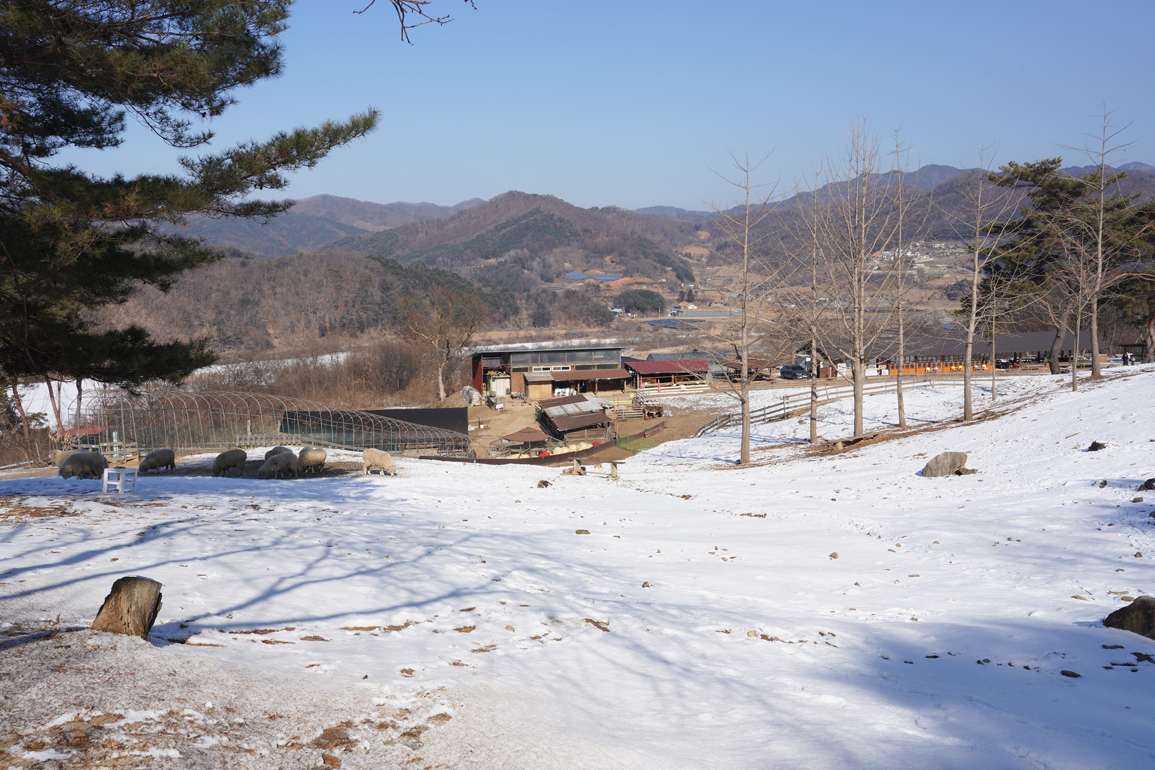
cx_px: 578
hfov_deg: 60.3
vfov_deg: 42.3
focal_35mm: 31
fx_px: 995
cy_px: 385
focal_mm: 31
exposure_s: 1/100
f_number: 16
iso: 100
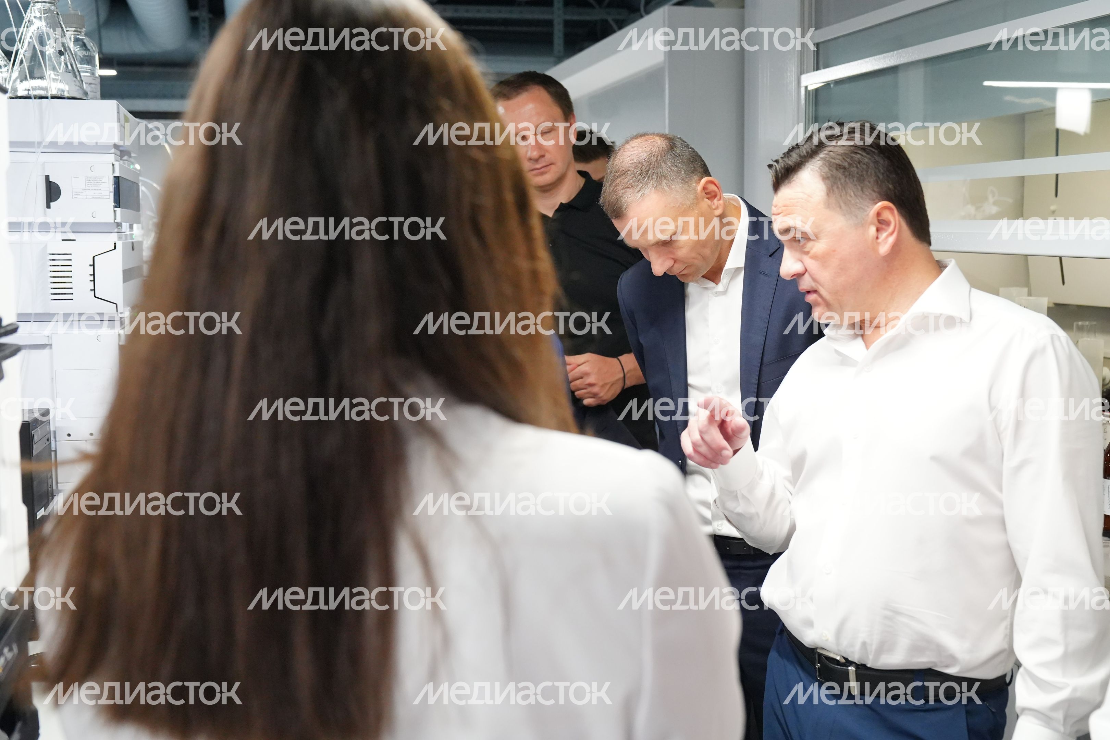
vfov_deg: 32.6
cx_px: 555
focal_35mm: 41
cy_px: 370
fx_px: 1264
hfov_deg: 47.4
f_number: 4.5
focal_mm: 41
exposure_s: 1/320
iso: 4000
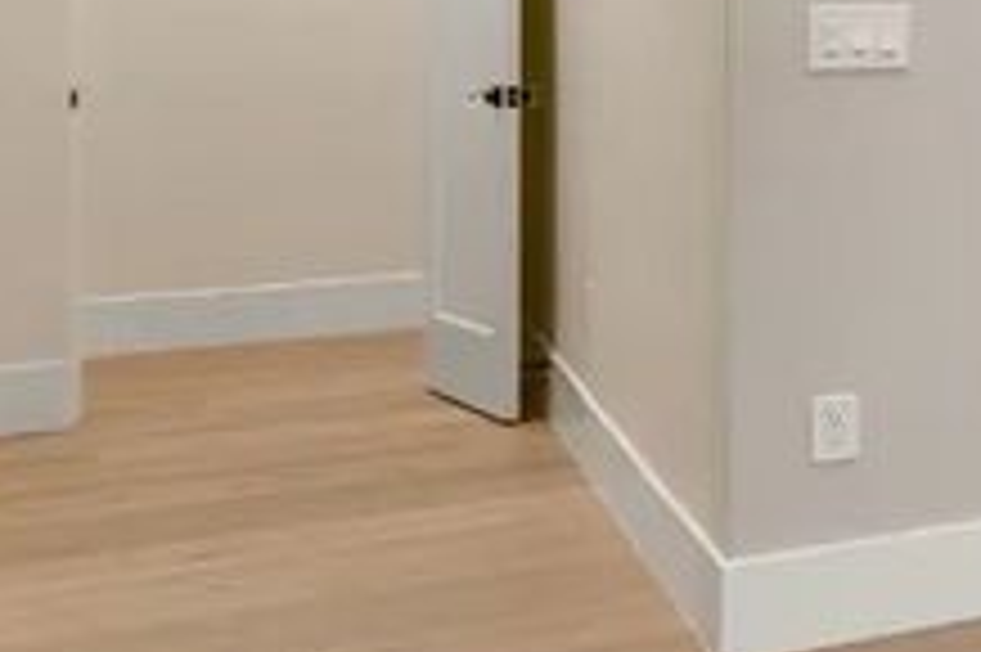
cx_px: 2115
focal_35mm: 75
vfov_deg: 17.8
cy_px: 22
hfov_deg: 17.0
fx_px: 2042
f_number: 7.1
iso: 400
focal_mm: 16
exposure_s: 1/1.67
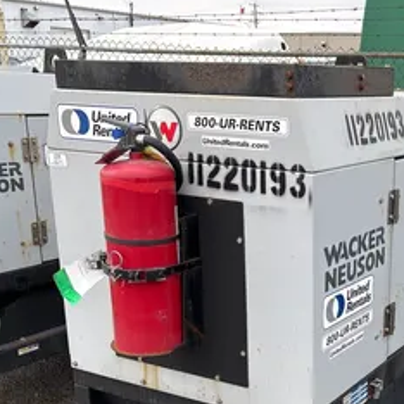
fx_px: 713
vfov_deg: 31.0
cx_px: 359
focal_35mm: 54
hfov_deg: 30.3
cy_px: 313
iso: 32
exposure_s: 1/131
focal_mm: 5.96
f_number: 1.6
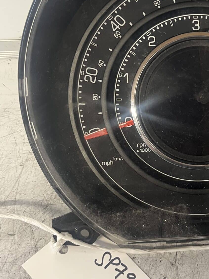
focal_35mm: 59
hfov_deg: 23.7
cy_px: 132
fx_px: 475
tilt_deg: -58.4
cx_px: 209
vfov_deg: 32.7
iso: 200
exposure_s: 1/50
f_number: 1.6
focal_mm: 5.1
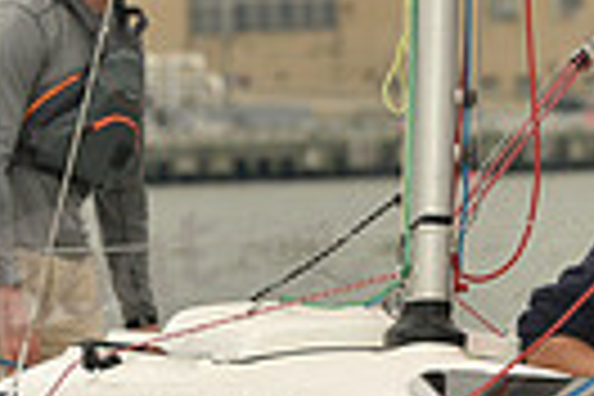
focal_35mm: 639
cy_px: 470
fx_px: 10543
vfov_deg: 2.2
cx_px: 572
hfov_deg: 3.2
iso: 320
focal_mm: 145
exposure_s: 1/1250
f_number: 6.3
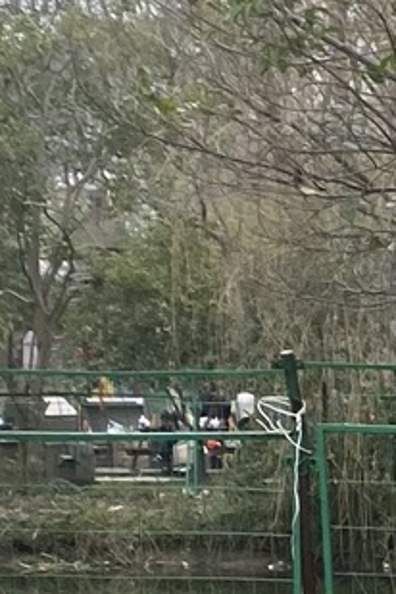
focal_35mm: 175
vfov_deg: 11.4
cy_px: 788
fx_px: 2887
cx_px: 967
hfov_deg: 7.3
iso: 32
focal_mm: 4.25
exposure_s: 1/949
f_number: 1.8
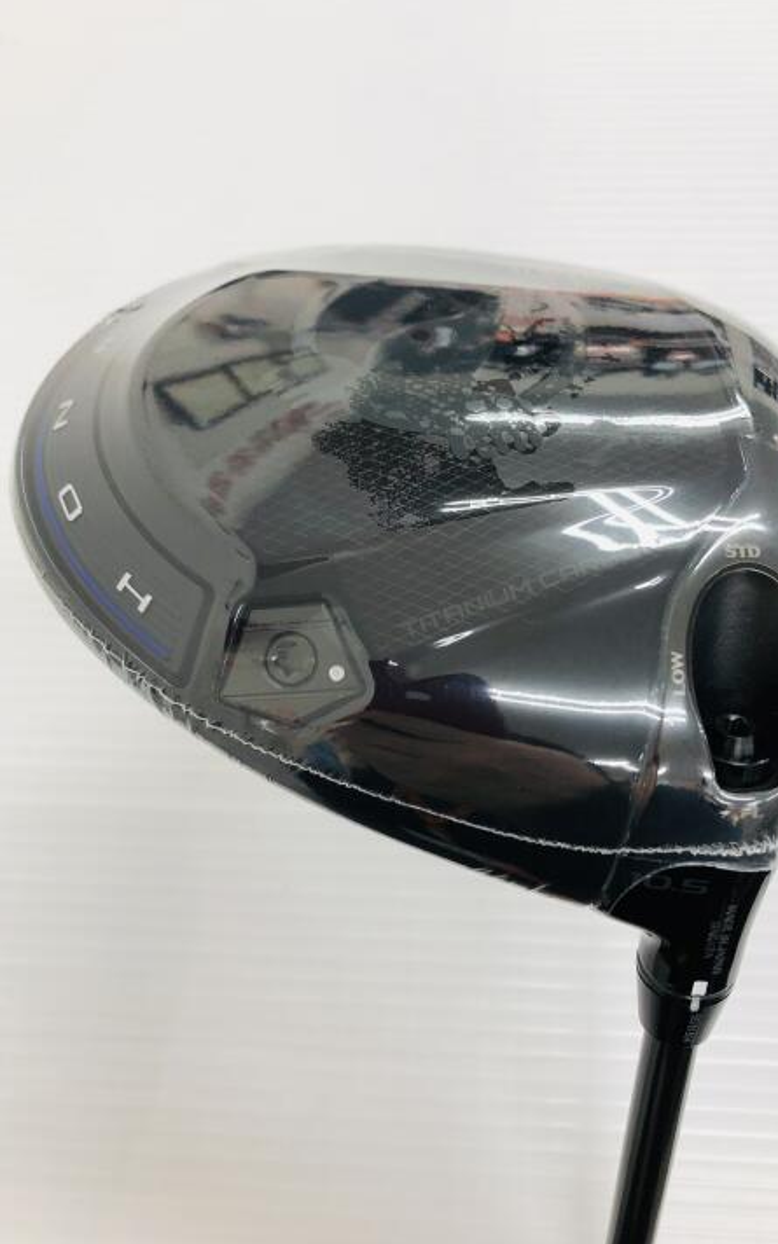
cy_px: 619
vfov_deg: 62.9
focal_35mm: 30
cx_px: 430
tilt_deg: -72.3
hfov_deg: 41.8
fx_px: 1018
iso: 20
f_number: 1.8
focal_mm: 3.99
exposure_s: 1/40
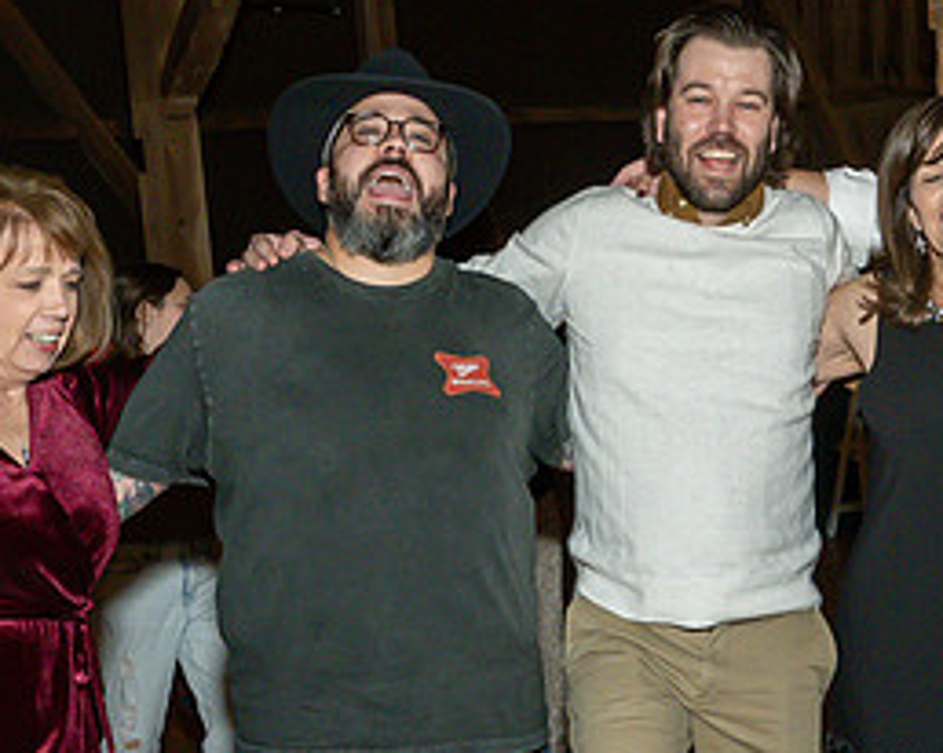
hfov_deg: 29.7
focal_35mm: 63
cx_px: 661
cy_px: 546
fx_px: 1757
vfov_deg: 24.0
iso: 640
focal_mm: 17
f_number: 8
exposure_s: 1/250
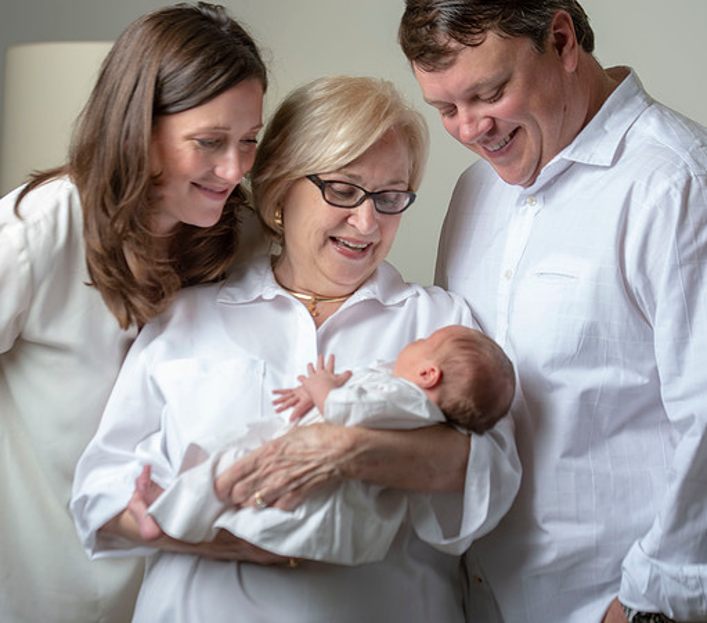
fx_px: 2390
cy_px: 312
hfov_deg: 16.8
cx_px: 303
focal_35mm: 110
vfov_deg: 14.8
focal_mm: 92
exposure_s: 1/160
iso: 125
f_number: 5
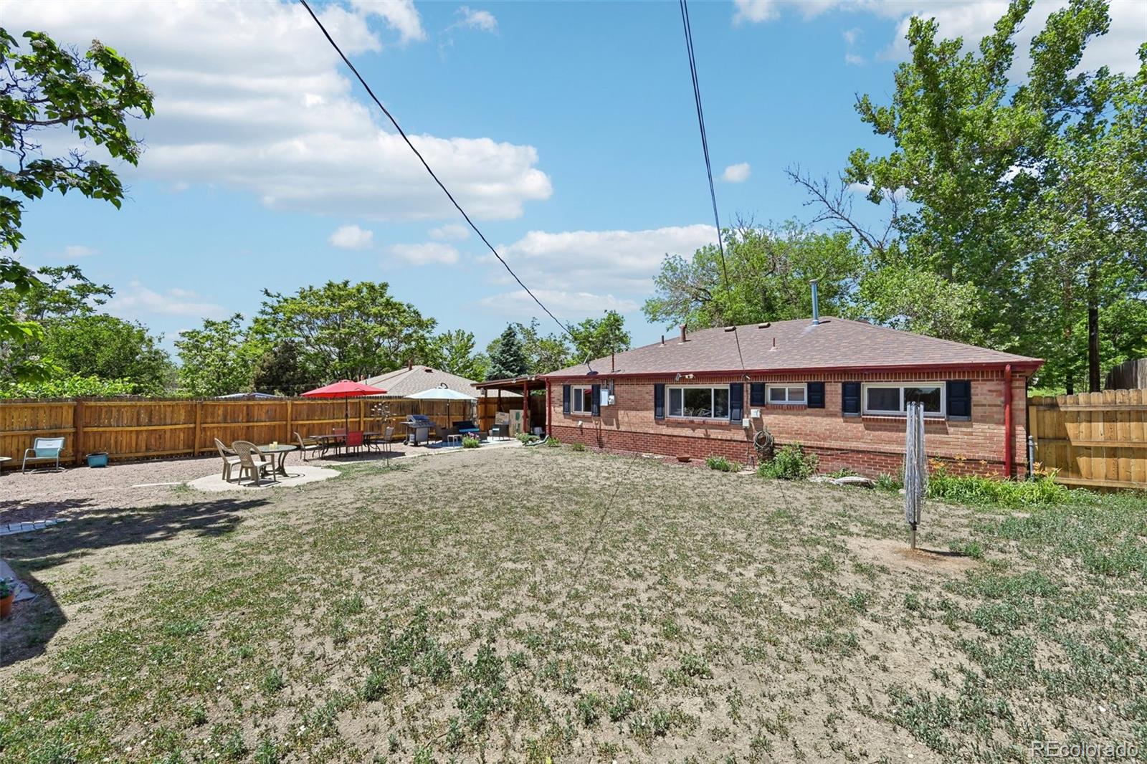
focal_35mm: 14
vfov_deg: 81.2
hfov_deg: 104.3
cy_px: 382
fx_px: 446
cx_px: 574
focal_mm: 14
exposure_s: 1/100
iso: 64
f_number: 10
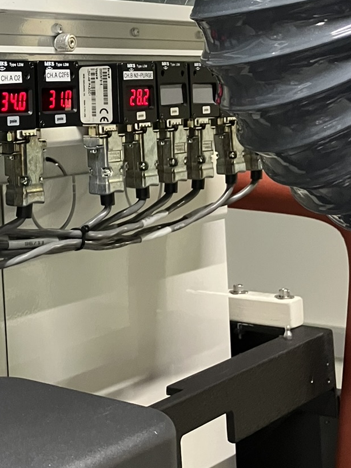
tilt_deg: +2.2
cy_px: 98
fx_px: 947
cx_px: -74
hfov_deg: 19.7
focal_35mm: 70
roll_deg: +2.3
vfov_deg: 27.3
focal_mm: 3.99
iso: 200
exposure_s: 1/50
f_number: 1.8
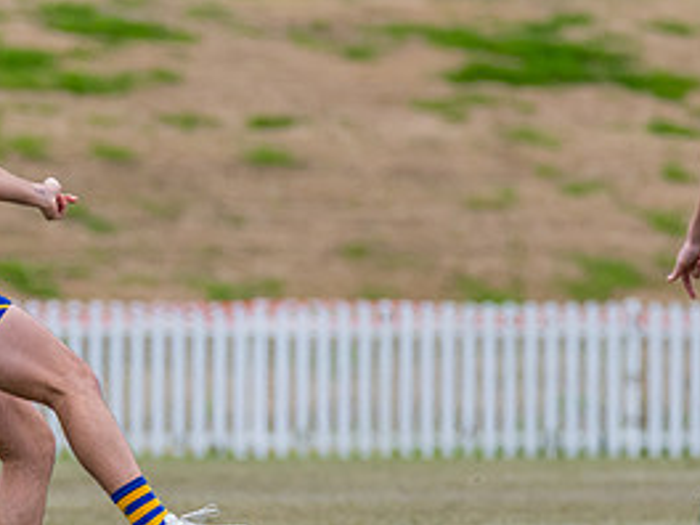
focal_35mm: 1063
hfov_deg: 1.9
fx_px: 21496
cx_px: 92
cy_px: 311
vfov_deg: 1.4
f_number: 7.1
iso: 800
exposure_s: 1/1600
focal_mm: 420
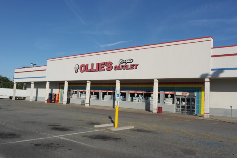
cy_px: 79
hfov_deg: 61.9
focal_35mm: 30
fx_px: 197
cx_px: 118
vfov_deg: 43.6
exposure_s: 1/400
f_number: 8
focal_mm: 20
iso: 100
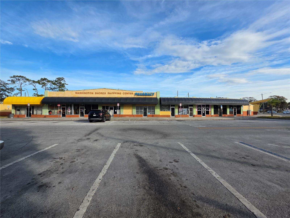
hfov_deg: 106.2
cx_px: 145
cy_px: 109
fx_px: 109
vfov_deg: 89.9
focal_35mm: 13
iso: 40
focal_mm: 2.2
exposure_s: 1/1619
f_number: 1.9
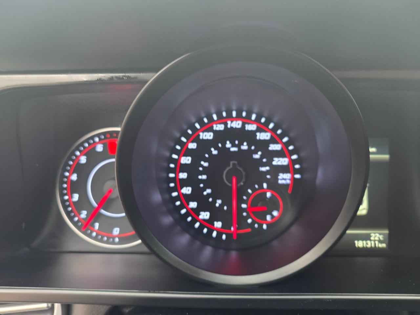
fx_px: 279
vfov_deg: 58.9
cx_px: 210
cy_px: 158
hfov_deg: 73.9
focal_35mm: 23
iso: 250
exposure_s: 1/50
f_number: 1.7
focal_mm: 6.25
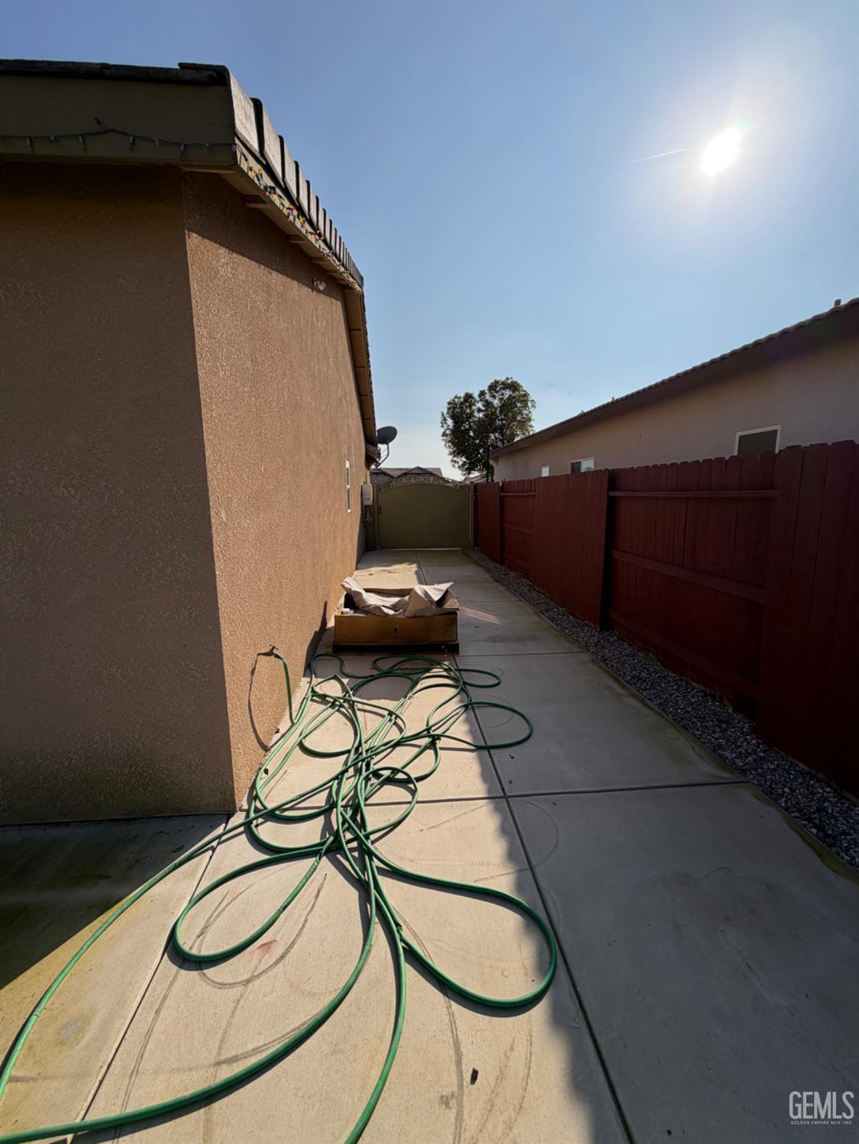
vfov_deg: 102.0
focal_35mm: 14
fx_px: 463
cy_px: 572
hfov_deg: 85.7
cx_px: 430
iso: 25
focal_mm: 2.22
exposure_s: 1/1795
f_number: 2.2
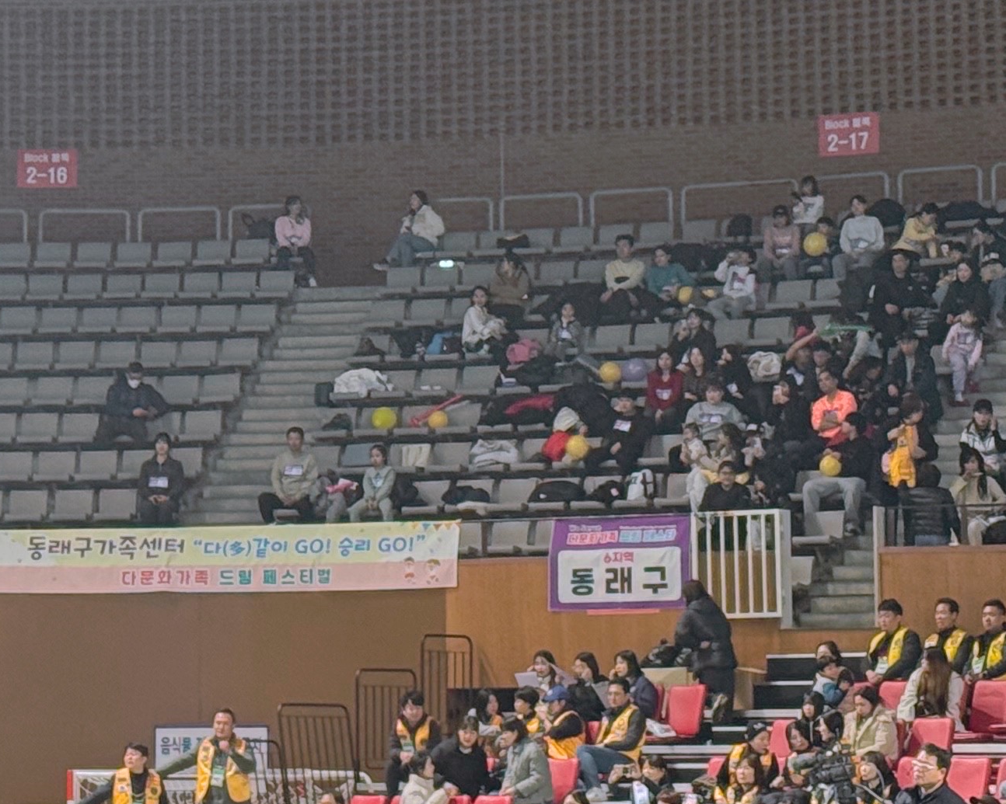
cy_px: 218
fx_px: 4347
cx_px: 291
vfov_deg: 10.6
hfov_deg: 13.2
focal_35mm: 146
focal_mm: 6.76
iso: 160
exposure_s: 1/60
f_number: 1.78
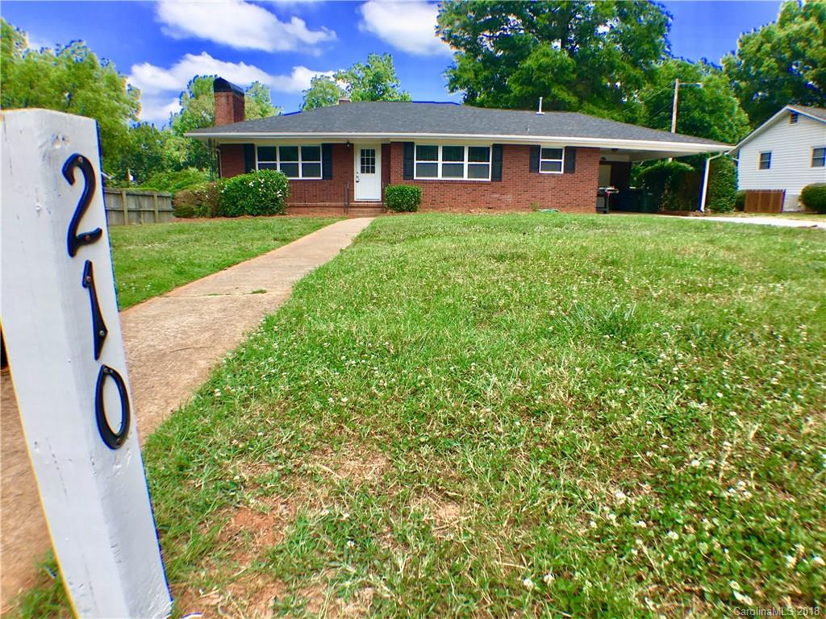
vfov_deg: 48.2
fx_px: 692
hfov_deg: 61.7
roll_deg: -1.7
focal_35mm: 29
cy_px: 310
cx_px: 413
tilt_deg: -12.3
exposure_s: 1/894
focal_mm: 4.15
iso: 25
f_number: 2.2
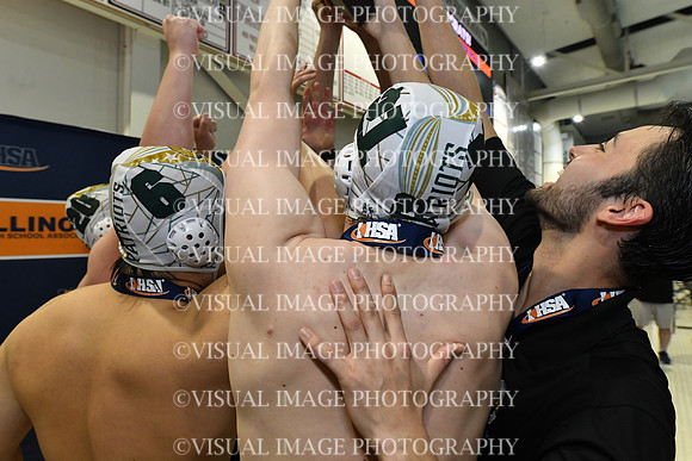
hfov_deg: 84.0
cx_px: 346
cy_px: 230
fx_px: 385
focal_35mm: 20
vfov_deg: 62.0
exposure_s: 1/250
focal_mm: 20
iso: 2200
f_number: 8
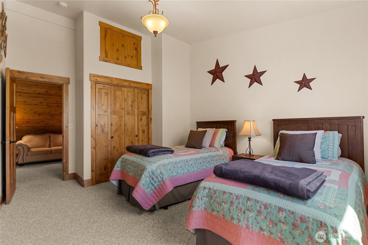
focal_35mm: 17
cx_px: 184
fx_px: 170
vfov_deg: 71.8
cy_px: 122
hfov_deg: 94.6
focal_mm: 16.6
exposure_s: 1/15
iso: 400
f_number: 2.8
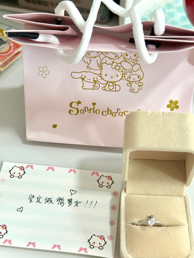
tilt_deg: -52.9
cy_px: 129
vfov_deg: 39.7
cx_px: 97
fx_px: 359
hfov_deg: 30.3
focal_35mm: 48
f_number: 1.78
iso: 200
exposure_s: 1/33
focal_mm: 6.76
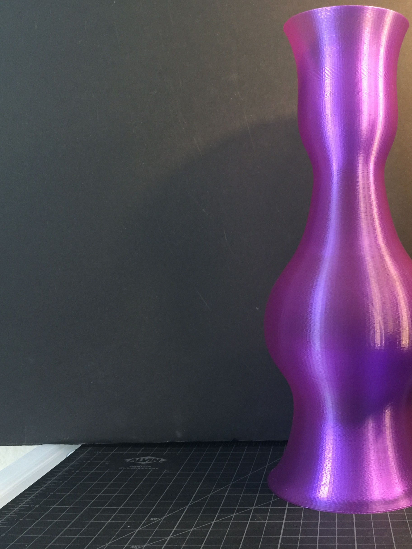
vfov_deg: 47.9
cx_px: 326
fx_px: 619
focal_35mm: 39
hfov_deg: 35.7
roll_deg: +0.5
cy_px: 273
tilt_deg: -0.6
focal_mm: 4.15
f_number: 2.2
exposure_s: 1/15
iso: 125
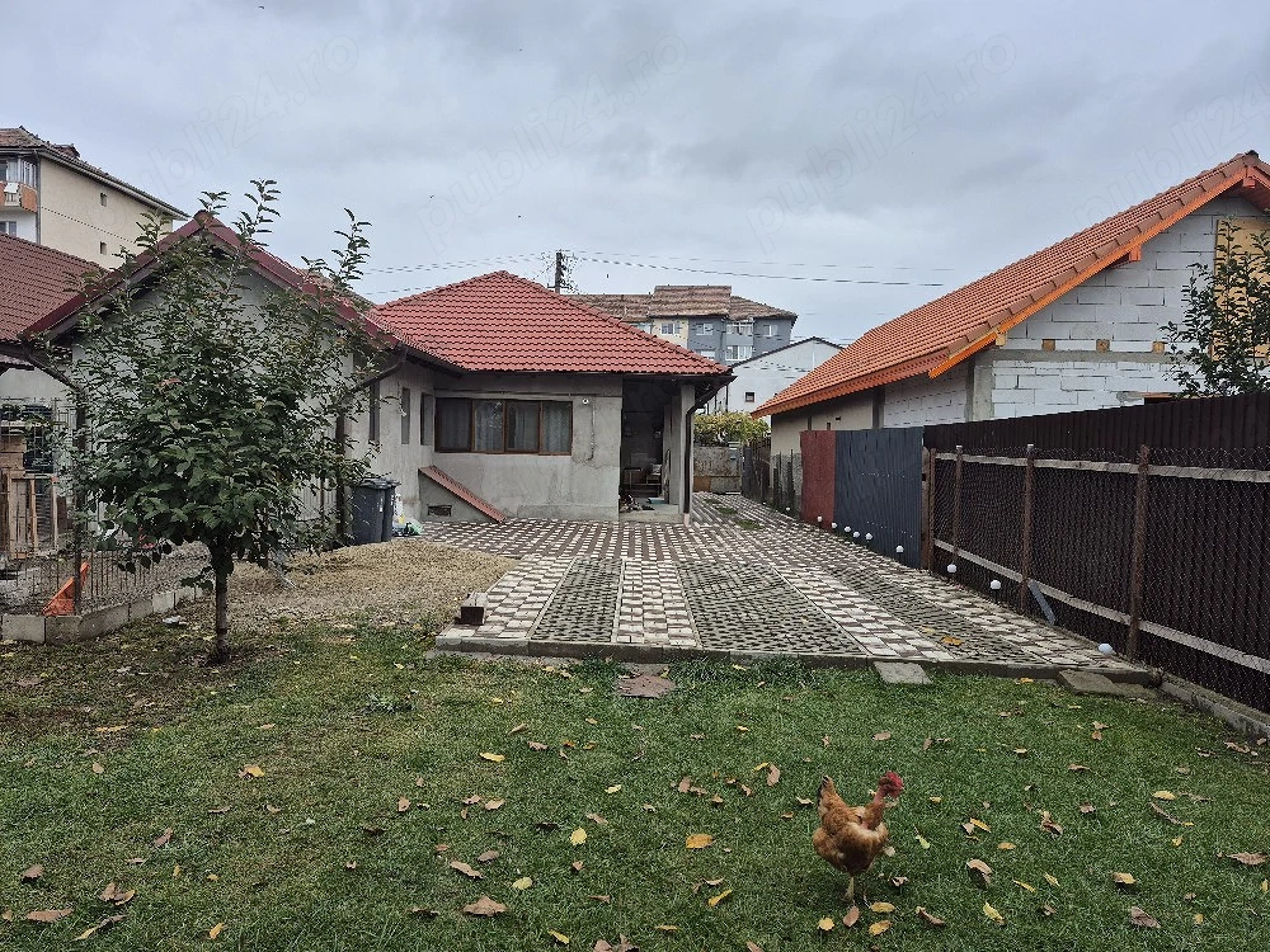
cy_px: 476
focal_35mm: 23
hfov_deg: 73.9
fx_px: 844
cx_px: 635
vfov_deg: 58.9
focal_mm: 5.4
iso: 25
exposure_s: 1/1111
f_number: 1.8
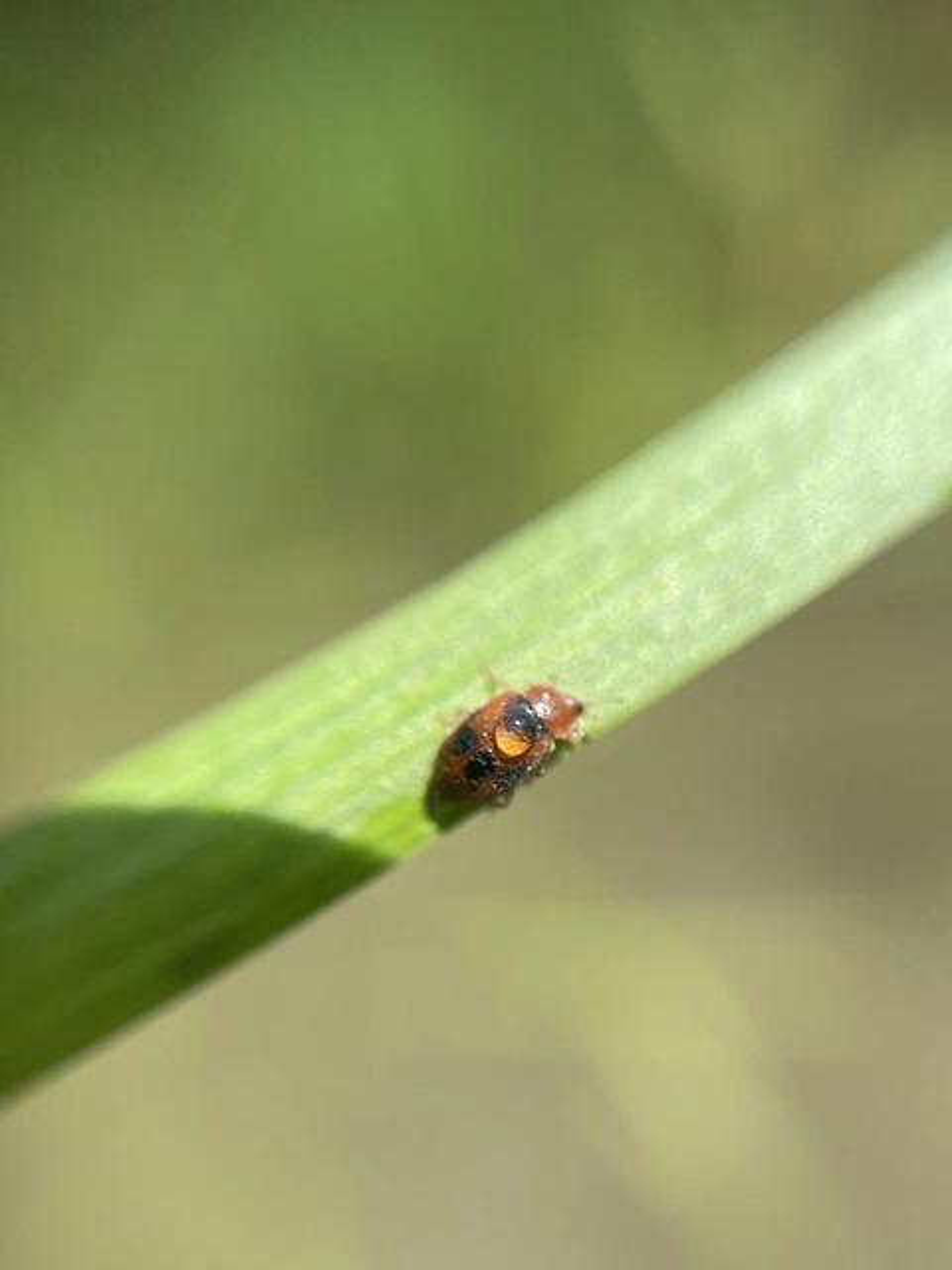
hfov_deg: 53.1
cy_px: 635
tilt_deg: -32.2
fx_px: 953
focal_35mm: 26
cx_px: 476
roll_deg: +8.2
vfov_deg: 67.3
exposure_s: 1/2304
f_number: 1.6
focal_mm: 4.2
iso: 32
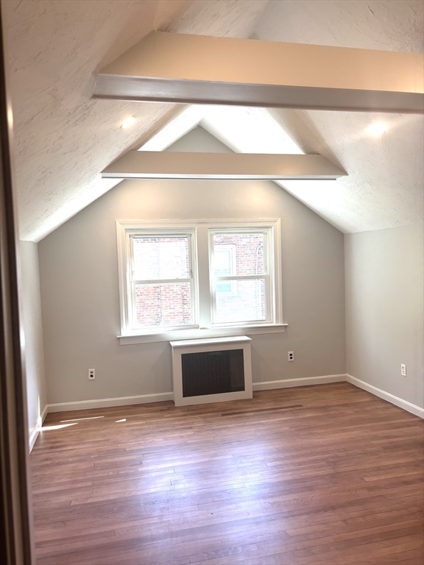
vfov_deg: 67.3
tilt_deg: -1.8
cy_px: 282
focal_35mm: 26
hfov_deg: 53.1
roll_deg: +2.0
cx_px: 212
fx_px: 425
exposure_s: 1/120
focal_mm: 5.96
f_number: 1.6
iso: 50
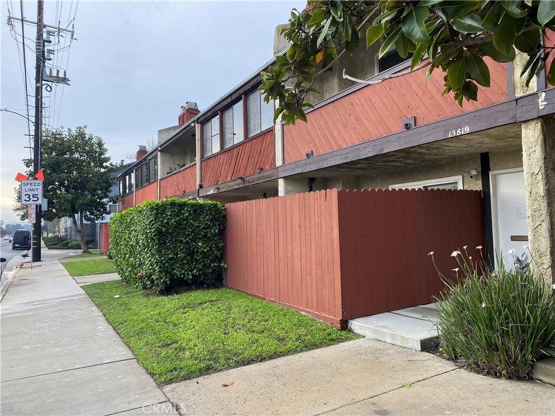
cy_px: 208
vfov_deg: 53.1
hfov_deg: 67.3
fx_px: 417
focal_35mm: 26
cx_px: 278
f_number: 1.8
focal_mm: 4.25
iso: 32
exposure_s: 1/613
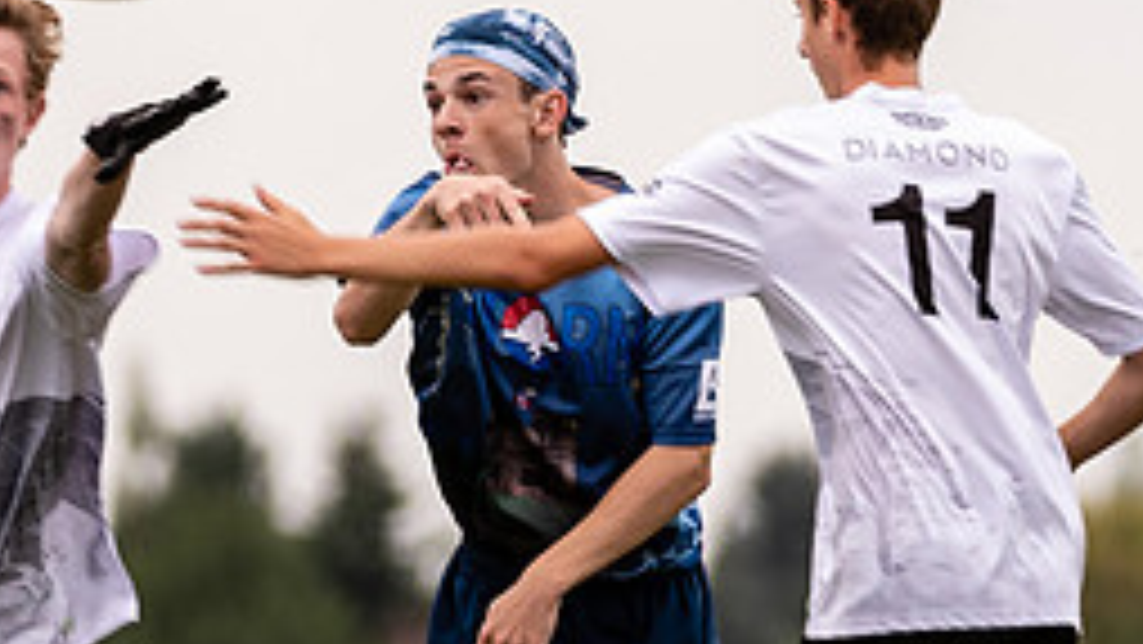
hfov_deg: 1.5
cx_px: 578
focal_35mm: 1408
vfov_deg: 0.9
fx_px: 42682
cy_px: 494
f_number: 4
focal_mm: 220
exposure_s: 1/200
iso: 100
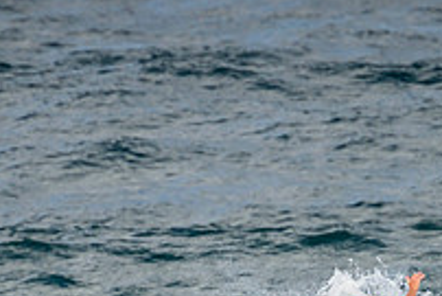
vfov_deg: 0.6
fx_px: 28221
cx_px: 300
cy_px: 312
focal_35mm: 2297
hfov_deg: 0.9
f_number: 11
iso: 900
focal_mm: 800
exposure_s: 1/1600
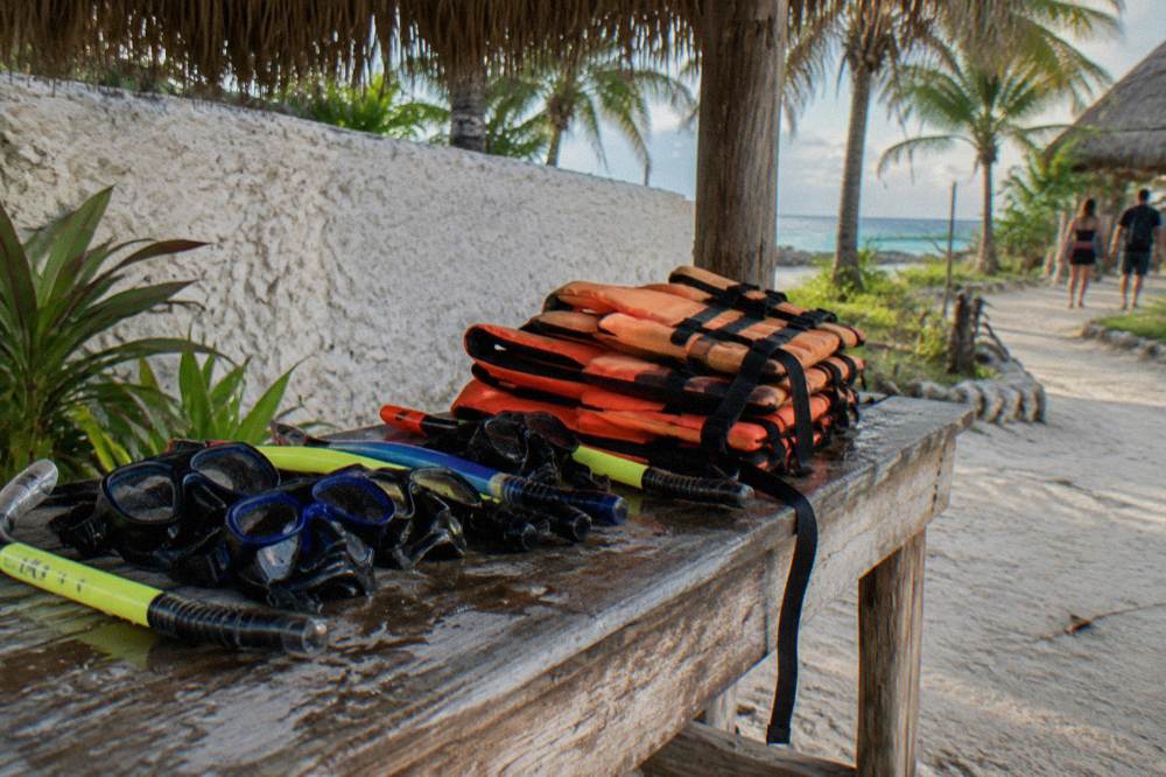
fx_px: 2072
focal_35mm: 64
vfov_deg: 21.2
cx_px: 583
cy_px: 388
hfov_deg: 31.4
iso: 320
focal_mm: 64
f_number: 5.6
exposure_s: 1/500
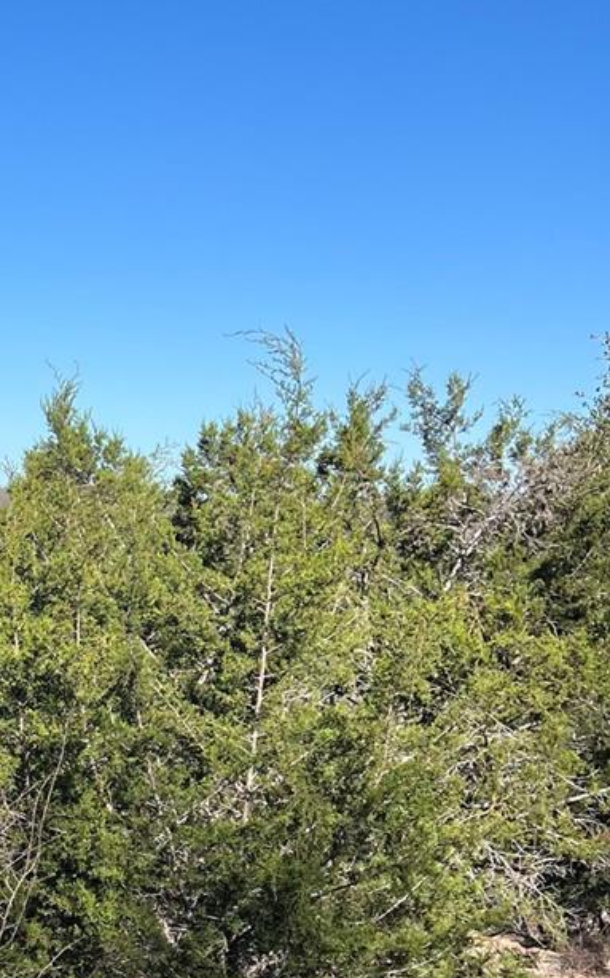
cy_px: 890
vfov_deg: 28.6
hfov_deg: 17.3
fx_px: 1838
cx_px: -255
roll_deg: -2.0
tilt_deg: -12.9
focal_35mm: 69
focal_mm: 5.7
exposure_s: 1/3257
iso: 50
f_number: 1.5
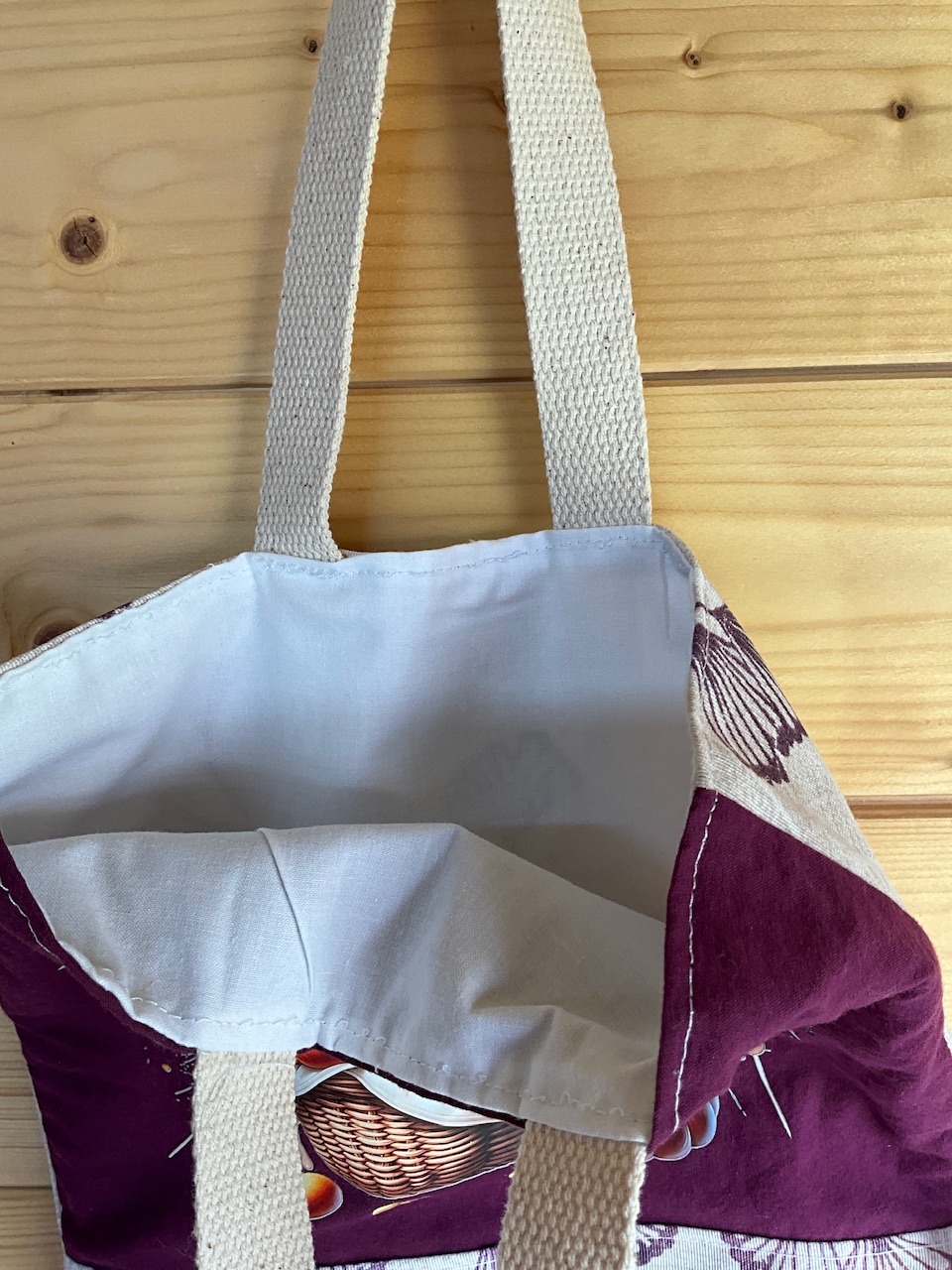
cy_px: 635
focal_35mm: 29
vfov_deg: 61.7
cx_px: 476
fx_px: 1063
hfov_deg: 48.2
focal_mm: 3
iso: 40
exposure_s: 1/100
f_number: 1.8
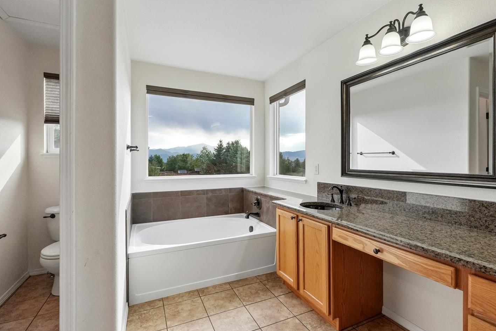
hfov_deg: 90.4
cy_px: 158
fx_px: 246
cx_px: 258
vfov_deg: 67.8
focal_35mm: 18
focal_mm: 10.5
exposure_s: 1/320
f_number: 8
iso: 800
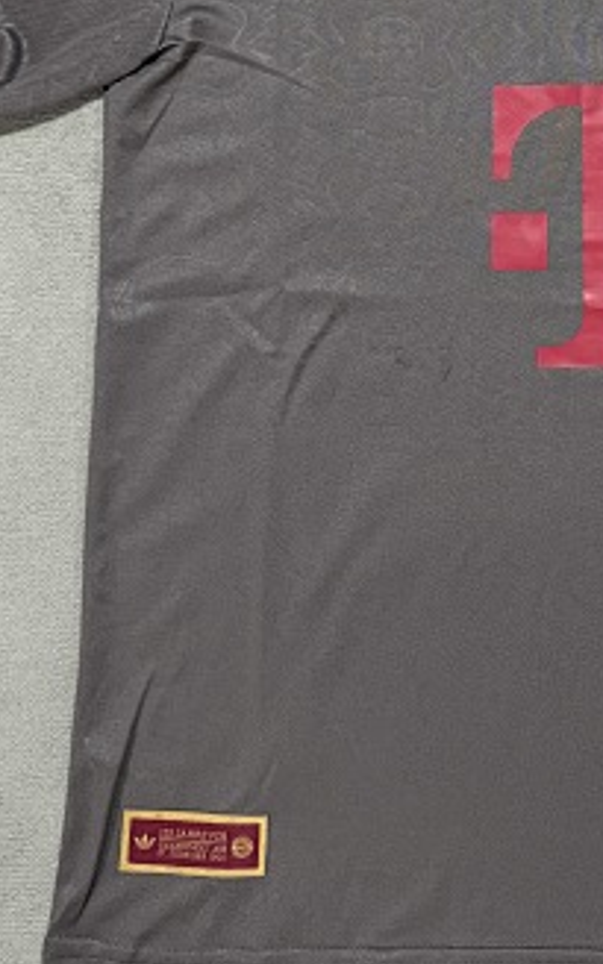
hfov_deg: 20.3
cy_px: 82
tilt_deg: -78.8
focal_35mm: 62
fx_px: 1630
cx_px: 594
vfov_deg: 31.3
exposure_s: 1/60
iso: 500
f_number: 1.78
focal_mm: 6.76
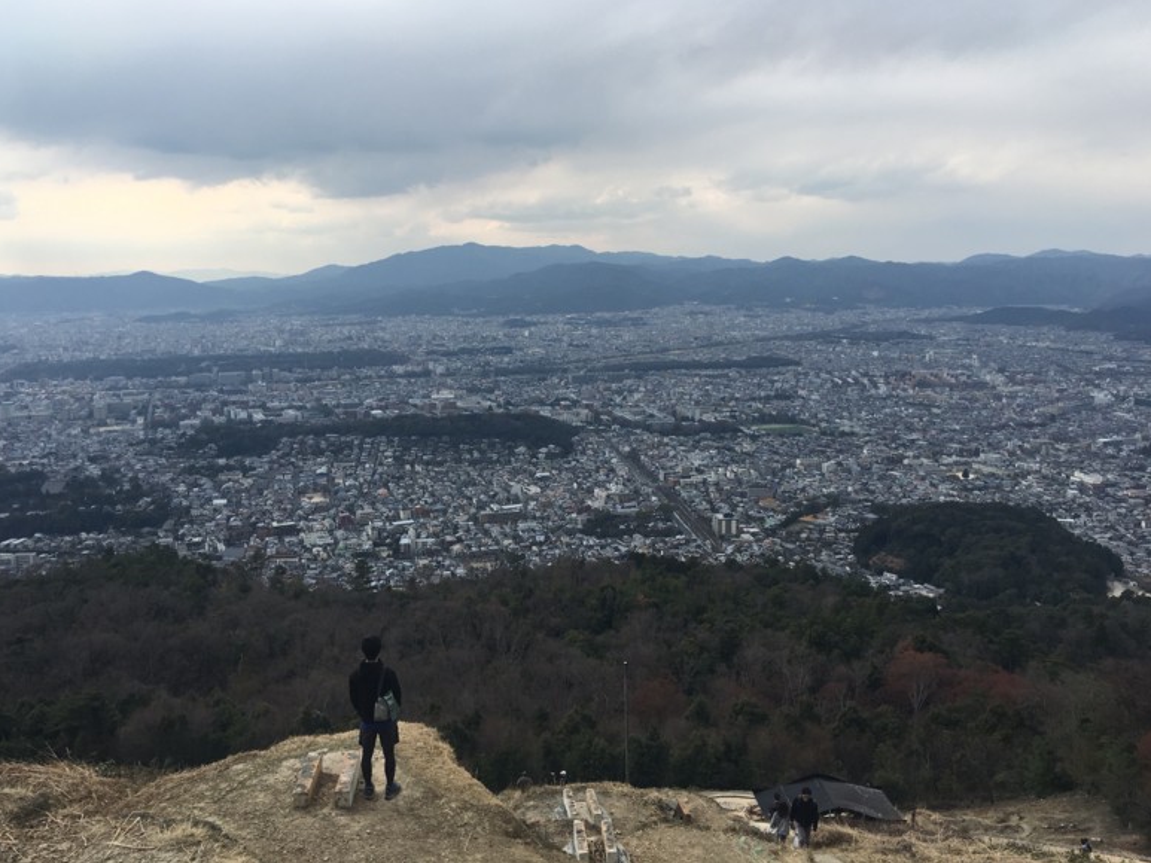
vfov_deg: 46.8
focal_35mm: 30
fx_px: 998
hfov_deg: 59.9
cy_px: 420
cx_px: 558
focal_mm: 4.15
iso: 25
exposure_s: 1/916
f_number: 2.2
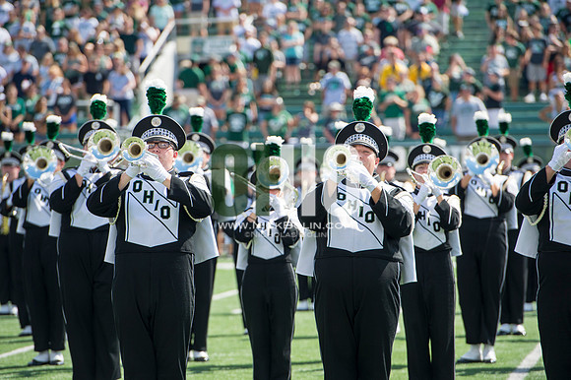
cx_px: 286
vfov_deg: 6.9
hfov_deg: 10.3
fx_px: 3170
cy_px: 190
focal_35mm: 200
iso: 200
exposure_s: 1/1000
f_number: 4.5
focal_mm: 200
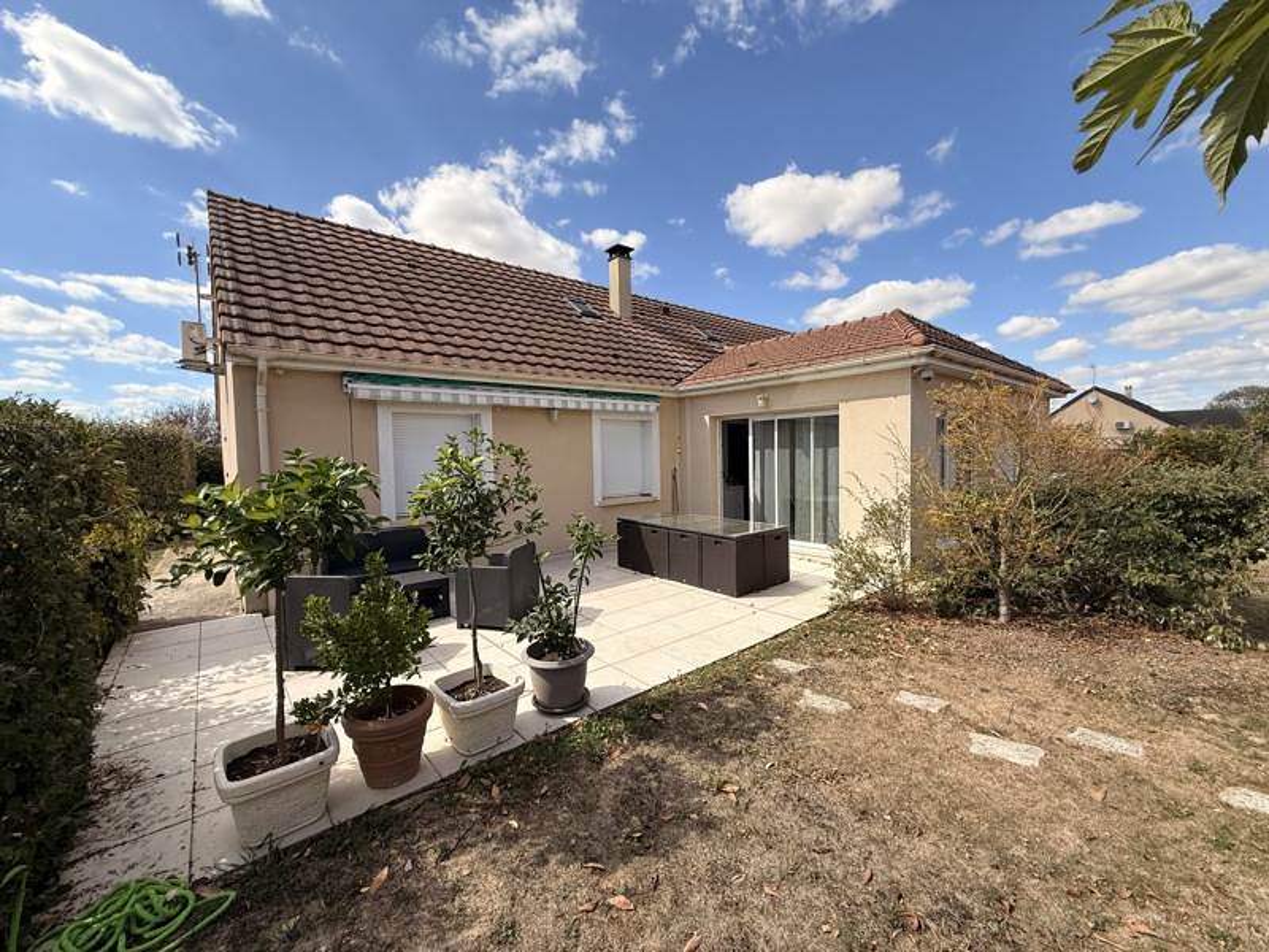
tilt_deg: -1.7
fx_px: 513
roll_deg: +2.7
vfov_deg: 85.7
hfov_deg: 102.1
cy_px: 476
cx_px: 634
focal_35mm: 14
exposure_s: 1/1534
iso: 50
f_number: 2.2
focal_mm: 2.22
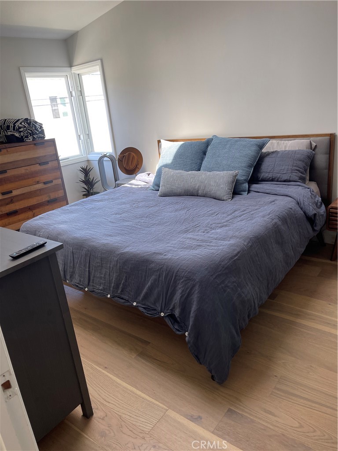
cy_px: 226
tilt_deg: -17.6
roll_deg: +6.6
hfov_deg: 54.9
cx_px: 169
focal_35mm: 25
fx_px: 325
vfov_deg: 69.4
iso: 80
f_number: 1.6
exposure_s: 1/121
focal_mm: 5.1
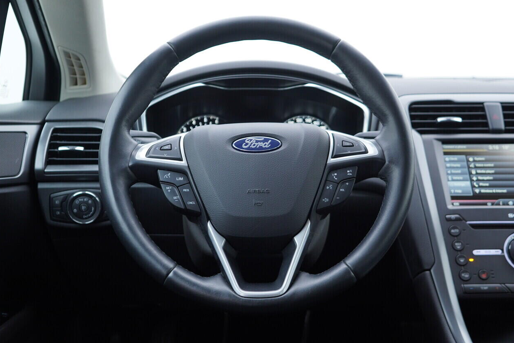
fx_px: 585
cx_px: 255
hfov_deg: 47.4
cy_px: 168
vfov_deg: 32.6
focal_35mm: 41
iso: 160
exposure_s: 1/40
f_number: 2.8
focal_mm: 24
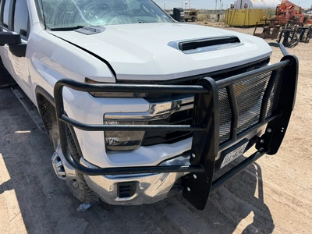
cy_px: 117
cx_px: 156
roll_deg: -0.3
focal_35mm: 24
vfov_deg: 56.8
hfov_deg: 71.6
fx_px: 216
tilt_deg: -21.4
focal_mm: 6.76
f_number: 1.78
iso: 80
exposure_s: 1/5319
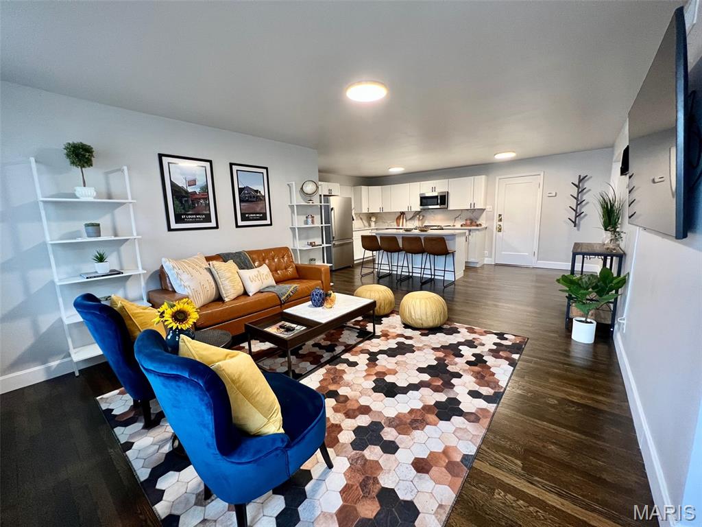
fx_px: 264
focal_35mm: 13
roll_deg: +1.9
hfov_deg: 106.2
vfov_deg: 89.9
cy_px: 264
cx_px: 351
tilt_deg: -9.2
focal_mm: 1.57
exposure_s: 1/60
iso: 250
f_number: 1.8
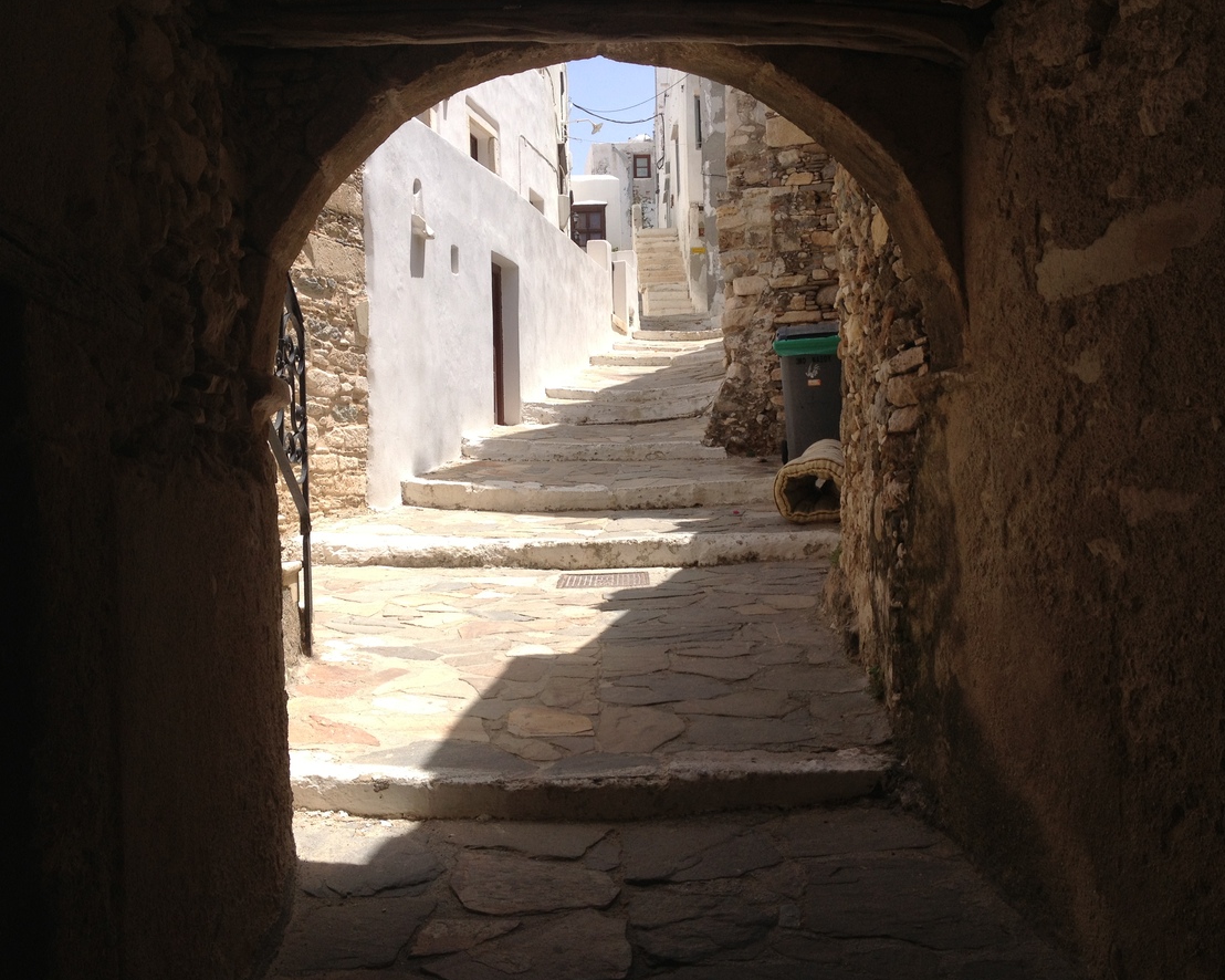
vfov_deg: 40.1
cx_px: 593
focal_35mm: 37
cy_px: 493
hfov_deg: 49.1
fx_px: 1341
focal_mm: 4.28
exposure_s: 1/1200
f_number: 2.4
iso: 50
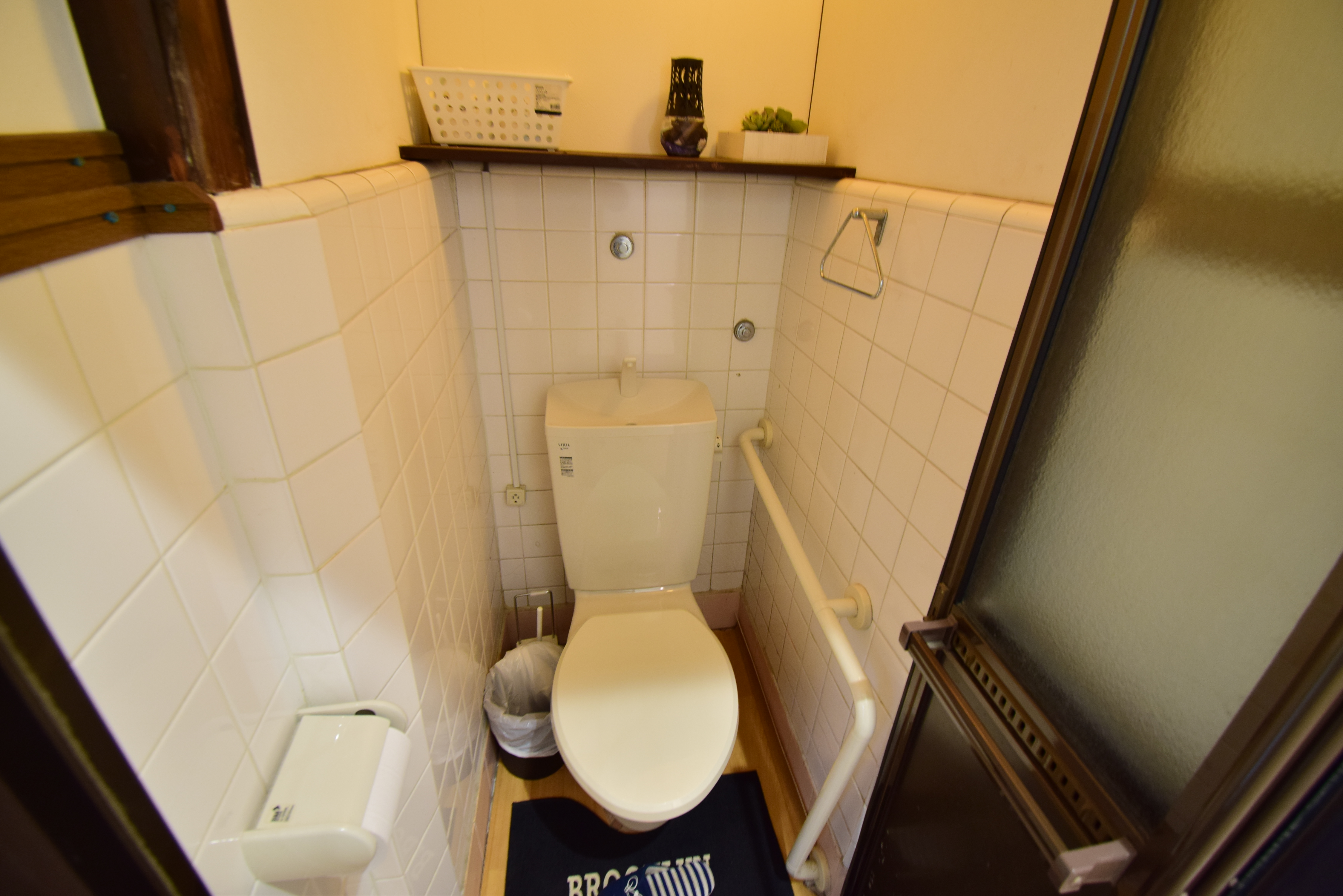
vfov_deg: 77.4
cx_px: 672
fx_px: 560
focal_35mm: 15
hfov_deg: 100.4
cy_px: 448
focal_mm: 10
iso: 400
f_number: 5.6
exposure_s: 1/4
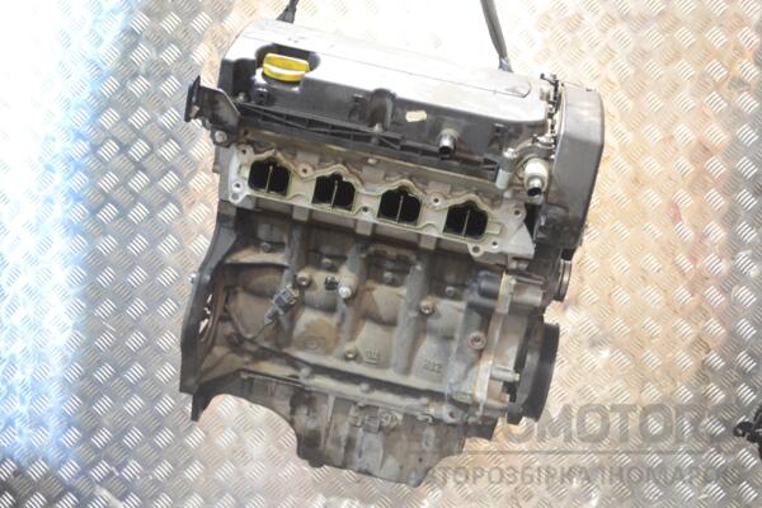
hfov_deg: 41.1
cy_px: 254
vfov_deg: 28.1
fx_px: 1016
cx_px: 381
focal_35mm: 48
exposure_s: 1/30
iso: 2200
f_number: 4.8
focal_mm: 32
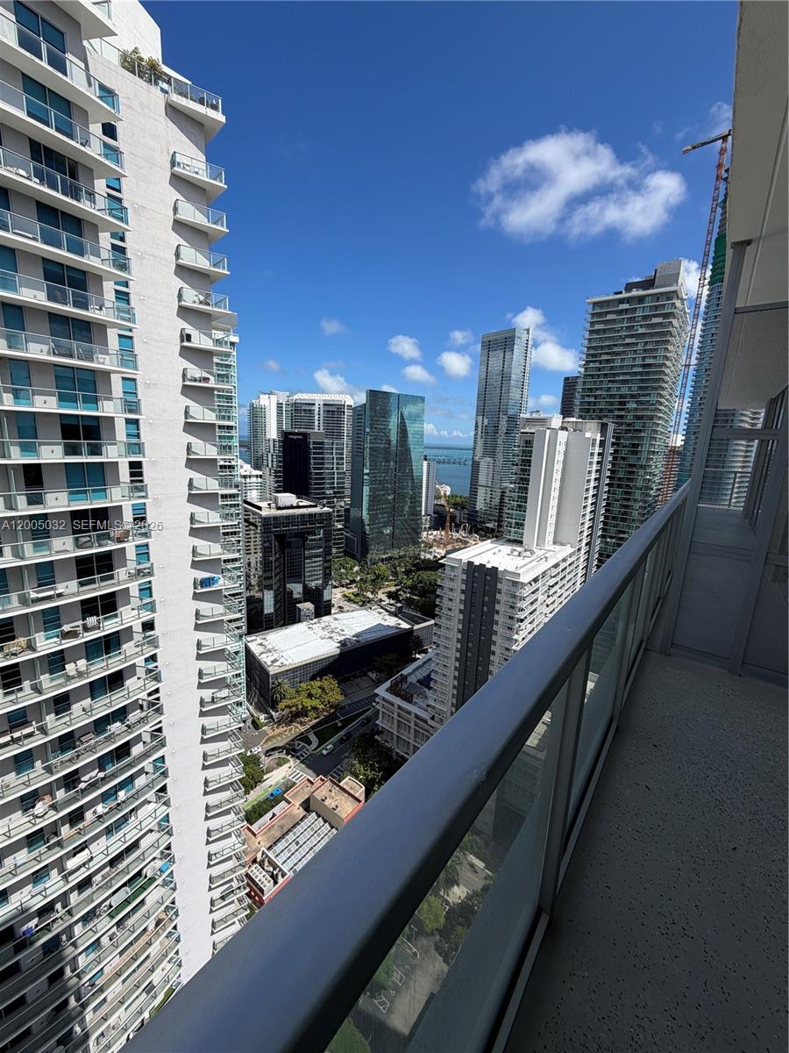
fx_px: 425
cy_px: 526
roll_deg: -2.6
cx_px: 394
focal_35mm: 14
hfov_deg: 85.7
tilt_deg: -11.6
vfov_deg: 102.1
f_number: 2.2
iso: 20
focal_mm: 2.22
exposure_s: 1/1033
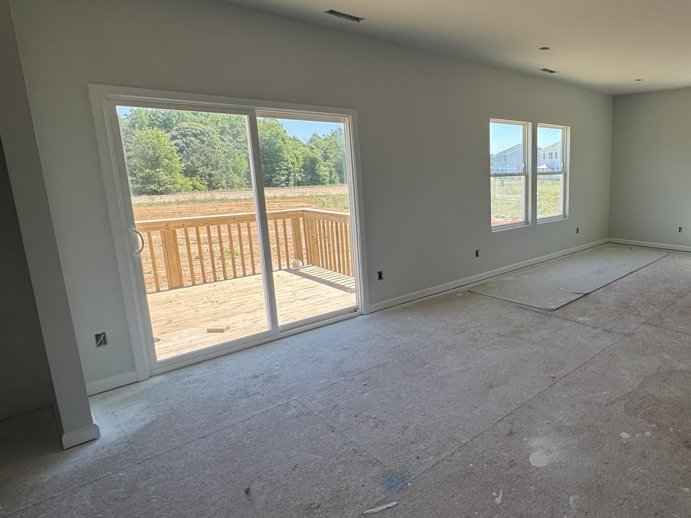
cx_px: 507
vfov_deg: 61.1
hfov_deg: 71.8
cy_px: 245
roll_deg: +0.0
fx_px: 439
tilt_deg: -11.6
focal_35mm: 22
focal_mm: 2.22
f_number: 2.2
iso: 40
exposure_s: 1/222
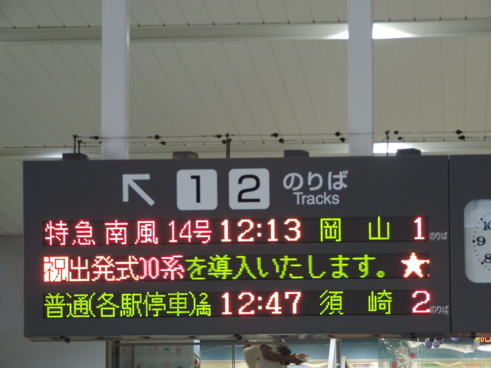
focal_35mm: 185
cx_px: 246
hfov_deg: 10.7
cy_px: 184
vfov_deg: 8.0
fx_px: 2624
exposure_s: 1/40
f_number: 4.6
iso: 400
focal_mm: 33
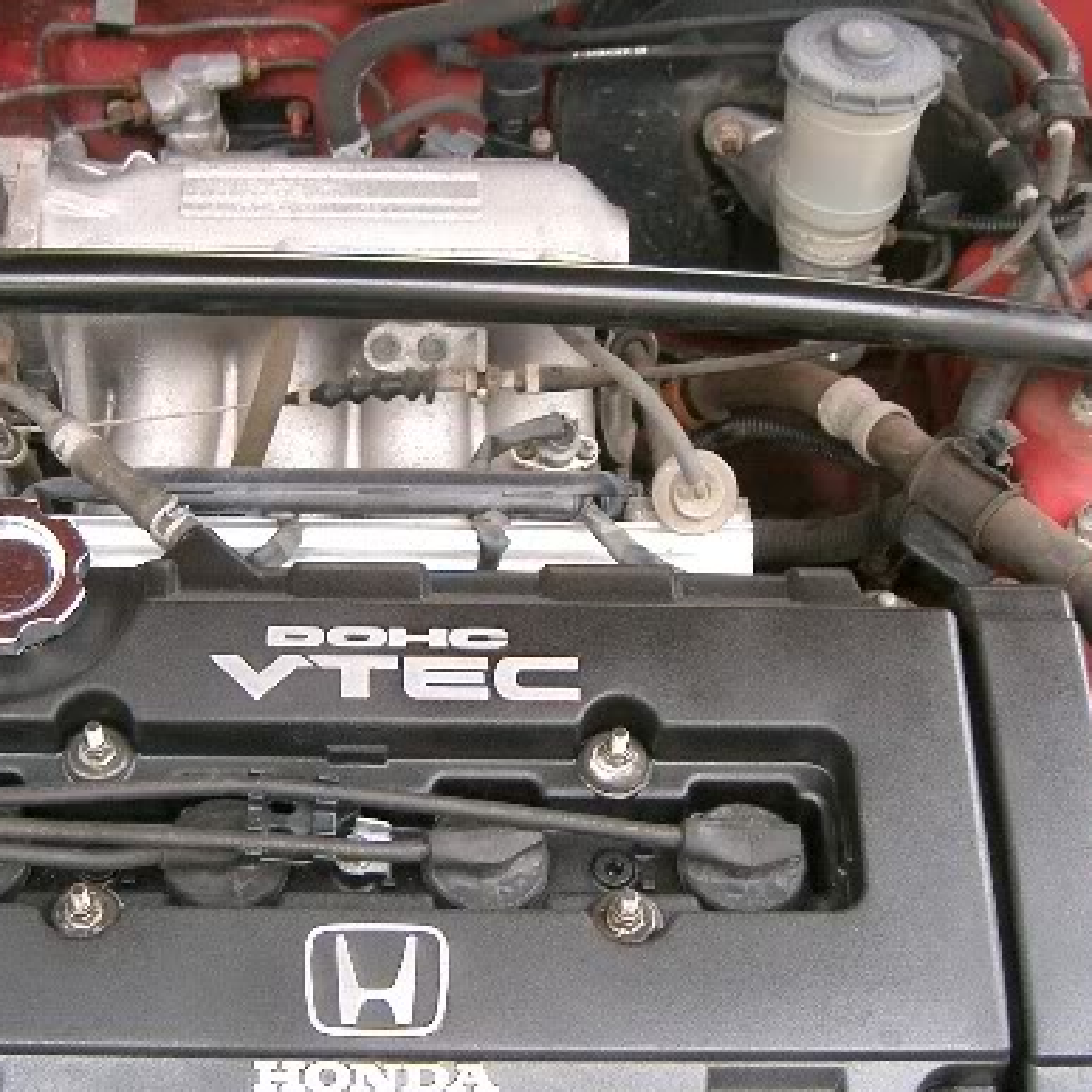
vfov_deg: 30.0
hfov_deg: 29.8
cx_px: 361
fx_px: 2034
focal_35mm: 57
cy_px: 655
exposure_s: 1/125
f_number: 2.8
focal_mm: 8
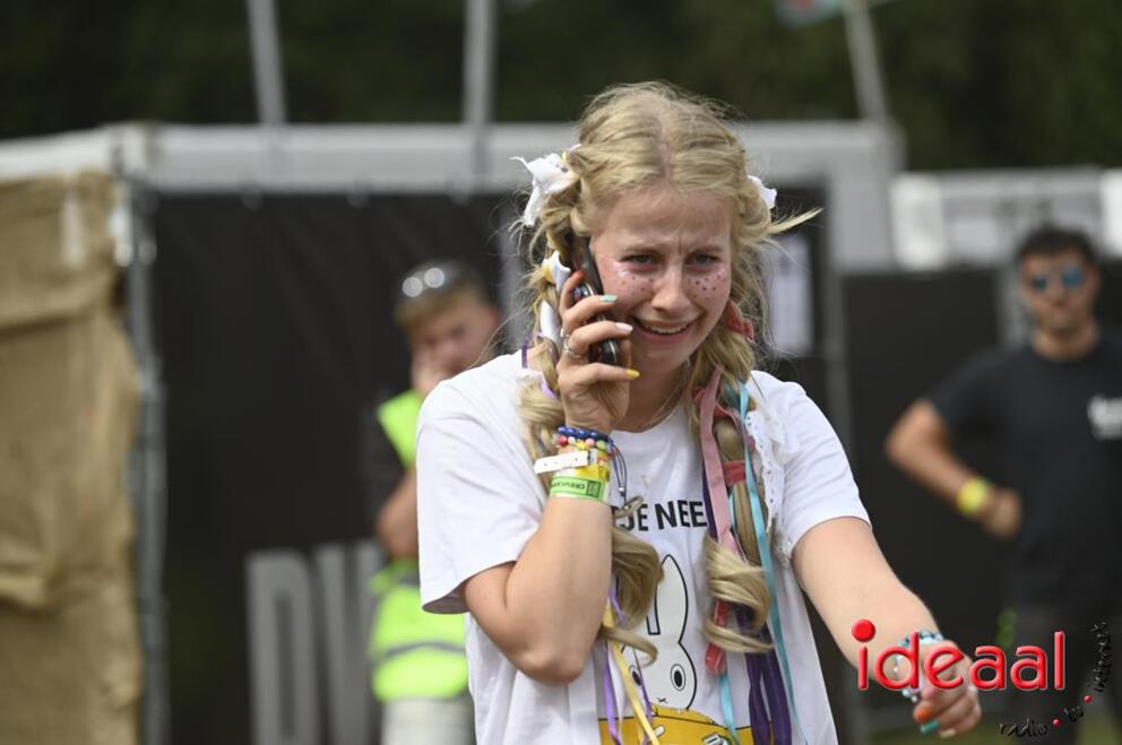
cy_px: 372
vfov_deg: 6.5
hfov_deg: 9.8
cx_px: 561
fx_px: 6537
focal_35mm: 210
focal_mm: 210
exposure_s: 1/500
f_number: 5.6
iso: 125
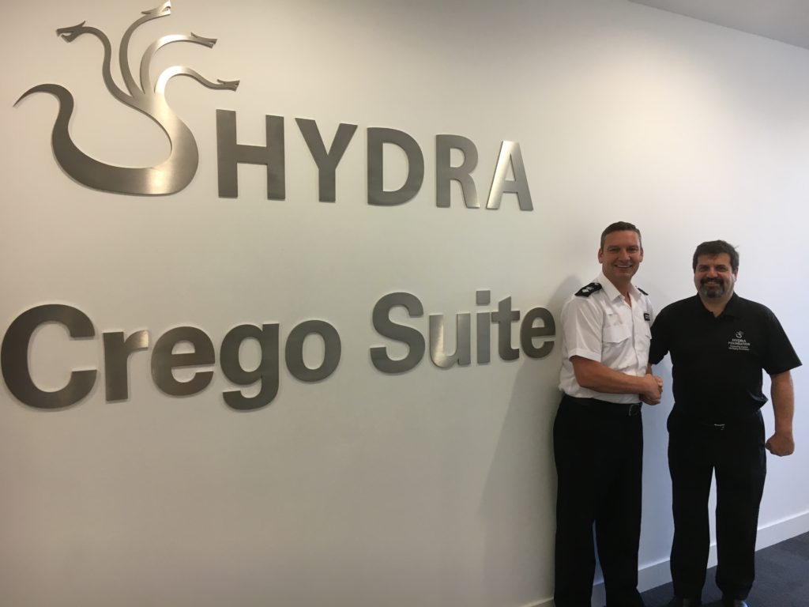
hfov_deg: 61.7
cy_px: 304
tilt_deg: -3.5
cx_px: 404
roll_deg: +0.1
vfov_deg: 48.2
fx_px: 678
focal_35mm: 29
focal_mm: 4.15
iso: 64
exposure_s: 1/33
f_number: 2.2
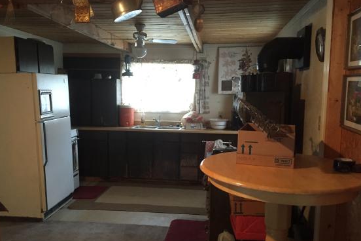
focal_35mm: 35
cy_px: 134
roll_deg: +0.6
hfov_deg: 54.4
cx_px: 173
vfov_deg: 37.8
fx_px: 351
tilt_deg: -7.3
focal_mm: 4.15
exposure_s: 1/20
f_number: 2.2
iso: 250
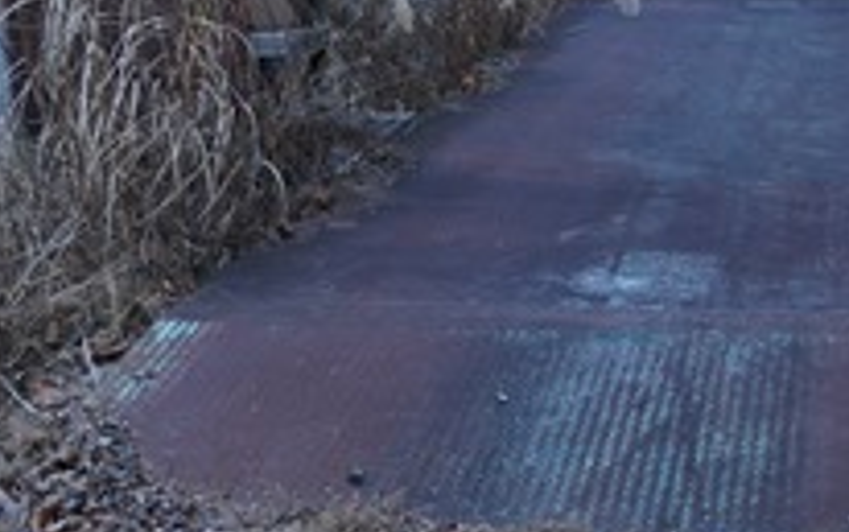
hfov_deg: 26.5
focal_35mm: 77
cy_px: 113
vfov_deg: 16.8
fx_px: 1790
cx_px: 593
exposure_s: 1/100
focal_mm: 21.7
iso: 125
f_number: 4.5
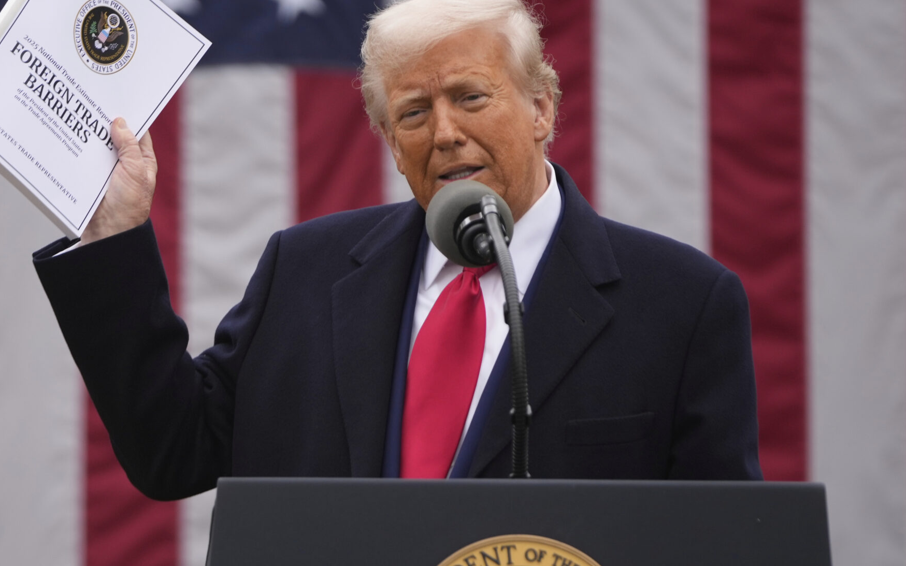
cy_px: 330
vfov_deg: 3.7
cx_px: 339
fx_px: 8765
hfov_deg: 5.9
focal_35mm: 355
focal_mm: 159
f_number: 2.8
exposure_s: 1/800
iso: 250
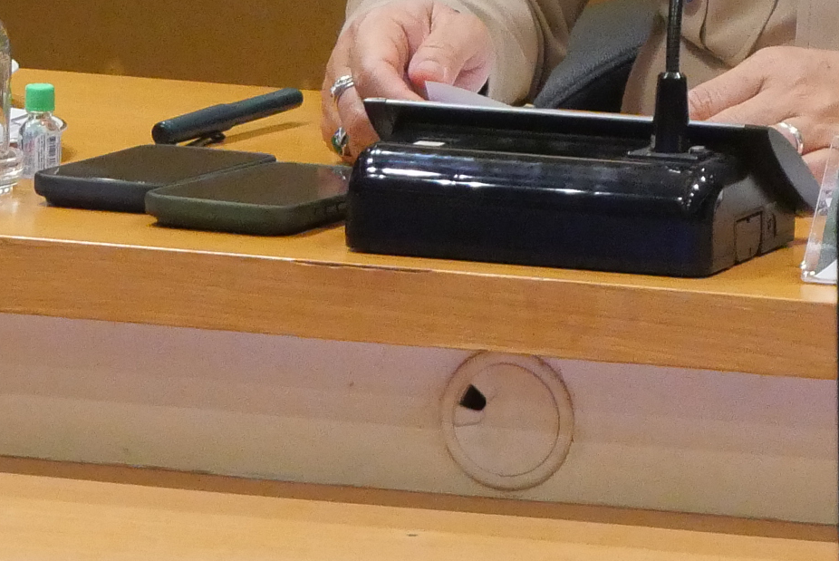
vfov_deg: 2.8
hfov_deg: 4.1
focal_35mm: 497
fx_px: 11592
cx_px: 742
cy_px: -393
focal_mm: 60
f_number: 5.6
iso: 3200
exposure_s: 1/100
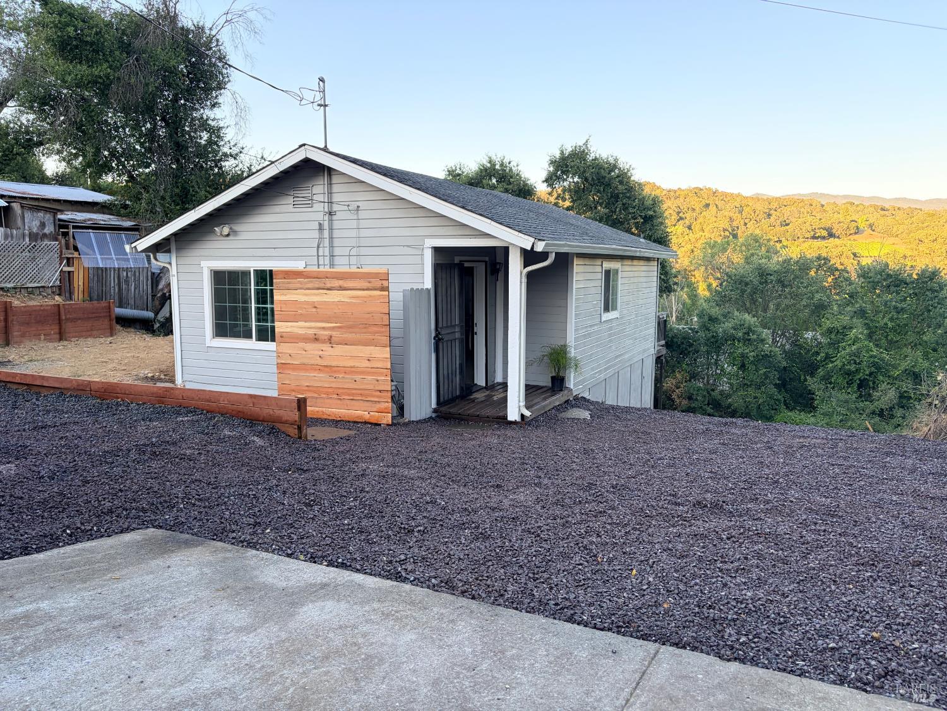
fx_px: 711
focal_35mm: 26
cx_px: 474
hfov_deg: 67.3
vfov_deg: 53.1
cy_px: 356
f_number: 1.6
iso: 50
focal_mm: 5.96
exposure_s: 1/269
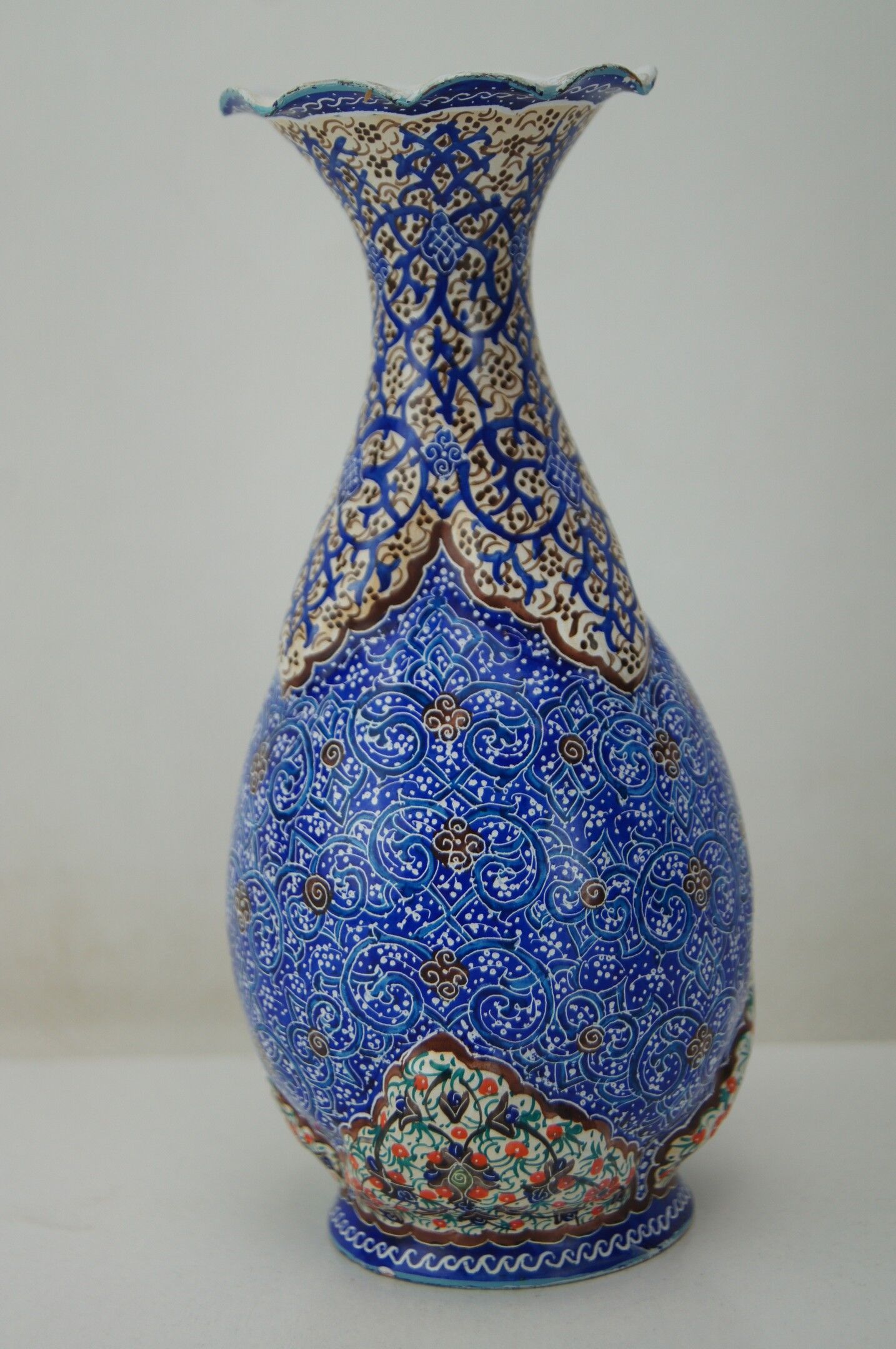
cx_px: 448
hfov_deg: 16.5
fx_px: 3089
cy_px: 674
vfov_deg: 24.6
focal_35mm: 82
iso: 250
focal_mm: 55
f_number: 5.6
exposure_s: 1/160
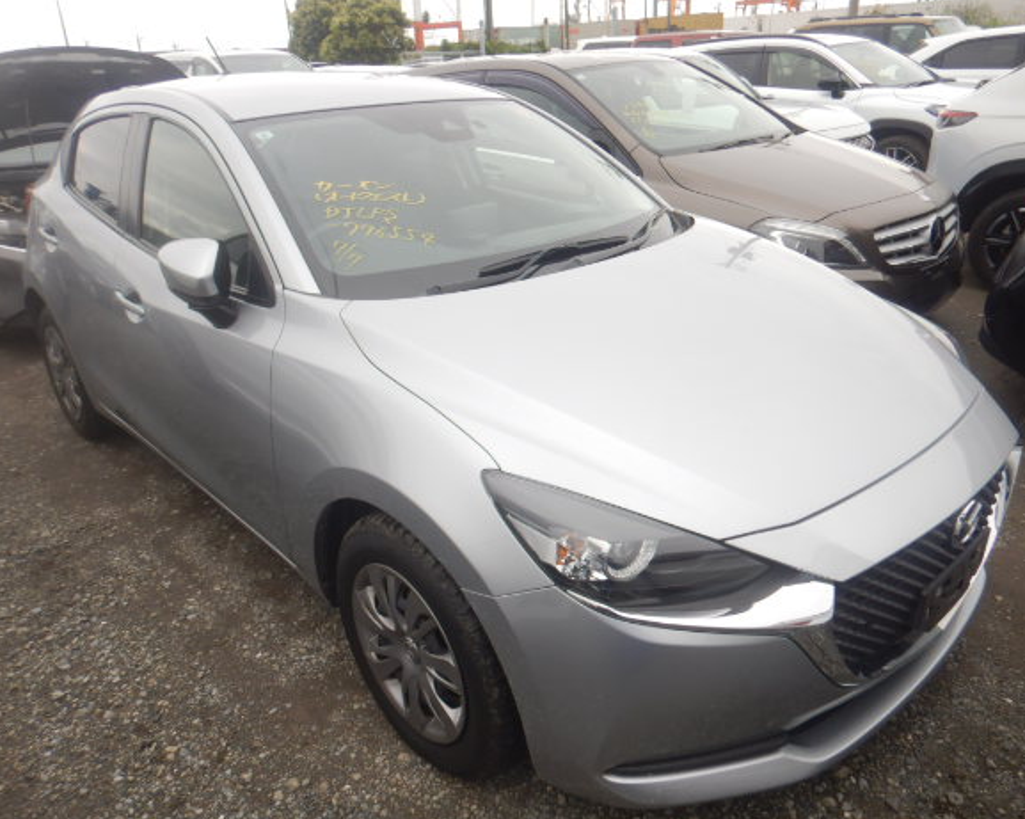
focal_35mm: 26
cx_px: 526
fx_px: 788
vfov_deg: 54.9
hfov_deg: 66.0
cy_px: 394
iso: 125
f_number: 2.8
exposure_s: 1/60
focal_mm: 4.3
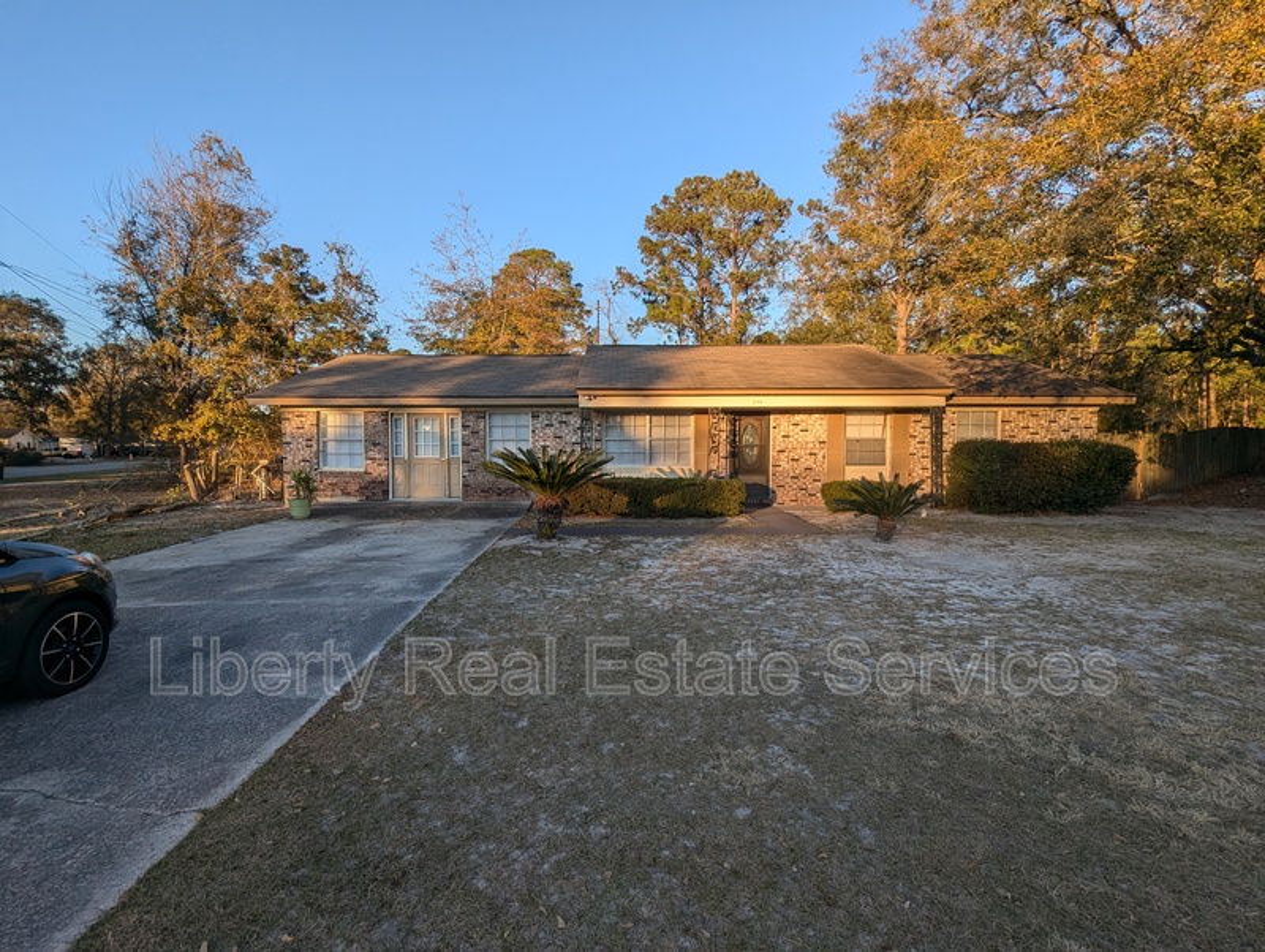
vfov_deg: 78.2
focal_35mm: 16
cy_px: 476
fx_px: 585
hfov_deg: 94.4
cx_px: 632
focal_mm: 2.35
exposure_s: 1/584
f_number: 2.2
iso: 50
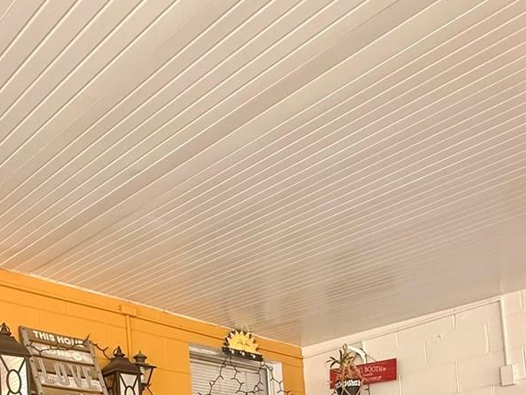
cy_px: 497
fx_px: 578
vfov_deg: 30.7
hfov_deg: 48.9
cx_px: 247
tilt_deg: +1.6
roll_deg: +4.1
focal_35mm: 38
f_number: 2.2
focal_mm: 2.22
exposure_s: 1/99
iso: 160
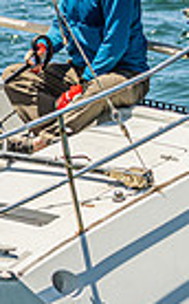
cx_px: -309
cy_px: 33
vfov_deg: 4.2
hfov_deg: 2.6
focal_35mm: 502
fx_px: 4146
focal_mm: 100
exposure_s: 1/1000
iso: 320
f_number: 5.6
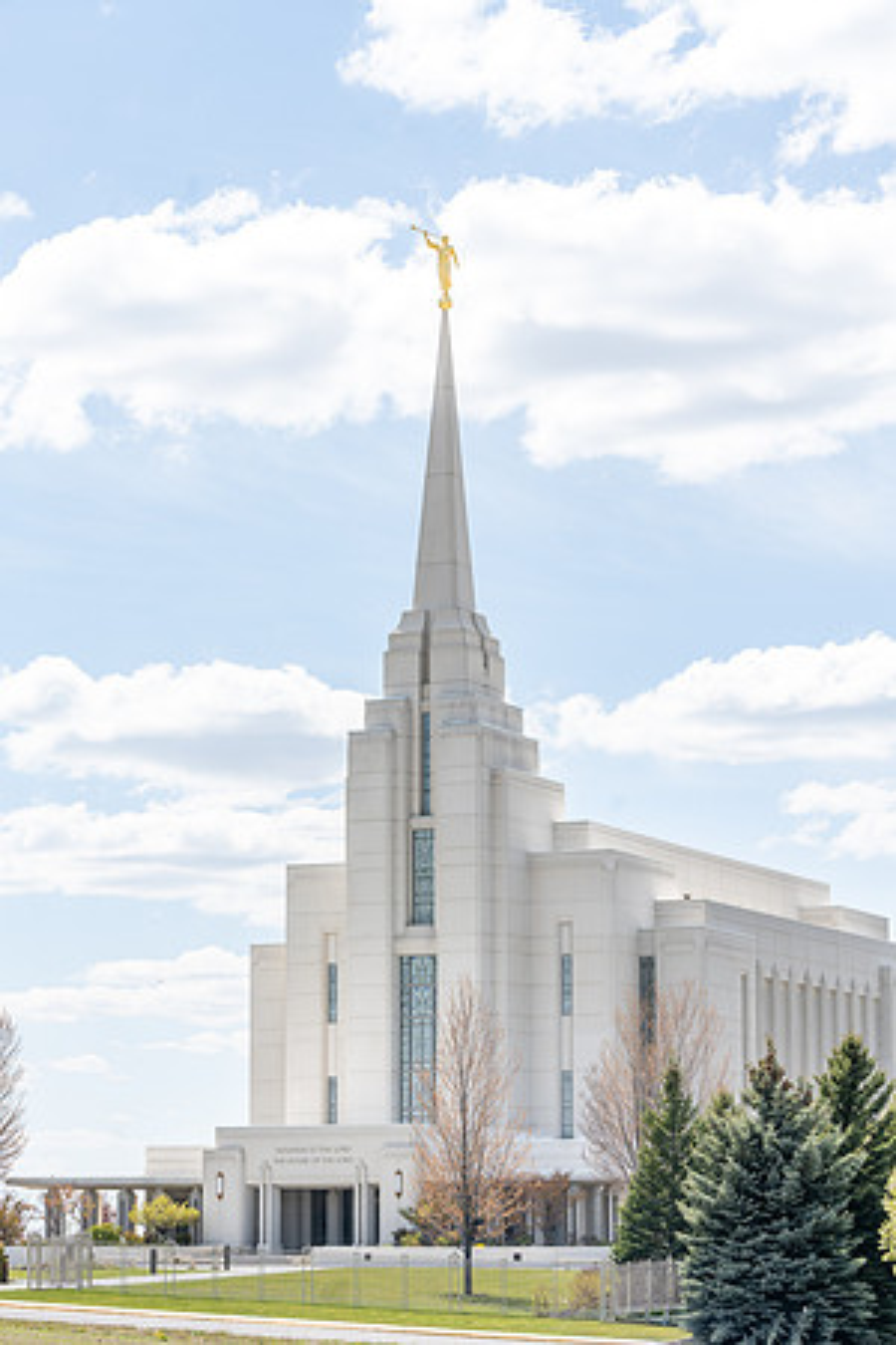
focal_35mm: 96
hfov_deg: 14.3
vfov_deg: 21.2
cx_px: 448
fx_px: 3584
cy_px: 672
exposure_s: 1/400
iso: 100
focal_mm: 96
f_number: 7.1
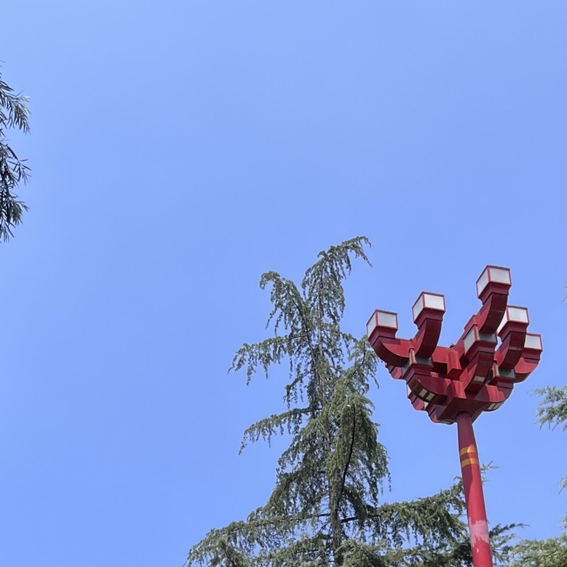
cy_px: 725
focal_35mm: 59
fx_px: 1093
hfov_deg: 28.9
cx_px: 194
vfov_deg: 25.3
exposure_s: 1/2222
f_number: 1.6
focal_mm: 5.1
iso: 50
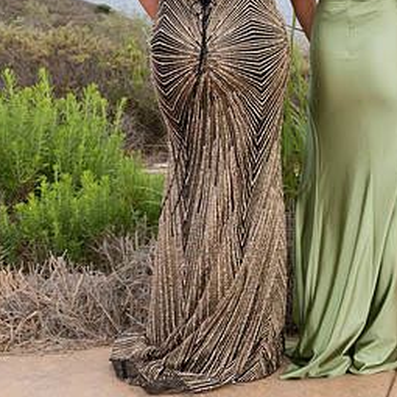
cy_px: -32
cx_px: 695
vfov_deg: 18.2
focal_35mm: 92
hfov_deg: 16.2
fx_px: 1194
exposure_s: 1/125
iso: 400
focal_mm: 24
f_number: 13
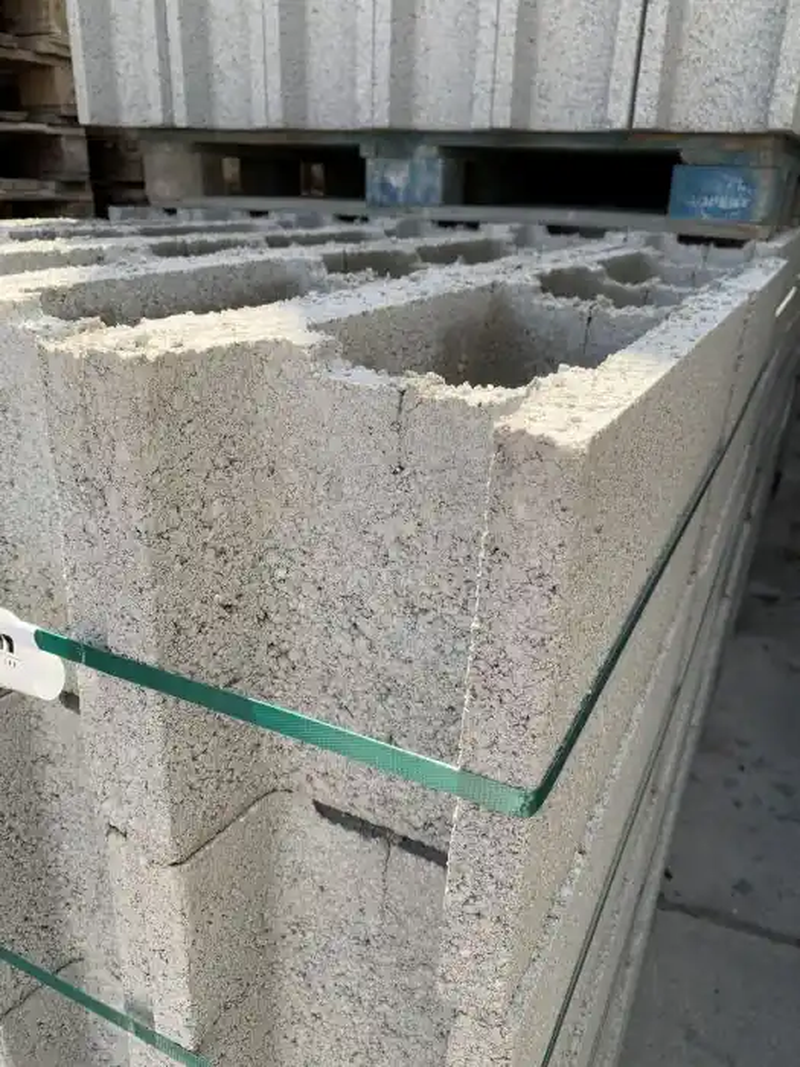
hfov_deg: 53.1
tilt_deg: -22.4
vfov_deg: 67.3
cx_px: 400
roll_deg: +0.0
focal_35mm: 26
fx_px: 801
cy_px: 534
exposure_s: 1/378
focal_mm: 4.25
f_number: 1.8
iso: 25
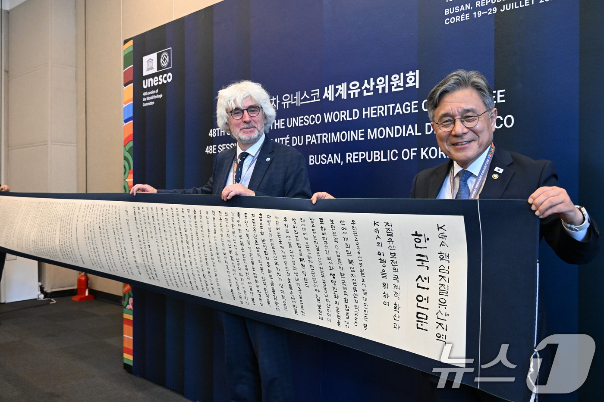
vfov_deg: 39.4
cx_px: 302
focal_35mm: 34
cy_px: 201
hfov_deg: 56.5
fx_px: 562
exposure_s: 1/160
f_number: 5.6
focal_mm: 33.5
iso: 6400
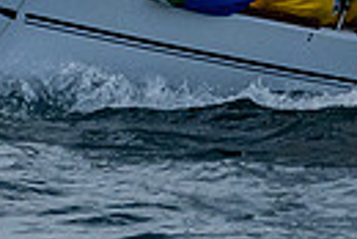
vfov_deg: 0.6
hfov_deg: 0.9
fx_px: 22754
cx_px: -1
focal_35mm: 2292
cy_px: -321
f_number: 6.3
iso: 200
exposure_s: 1/3200
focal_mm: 200
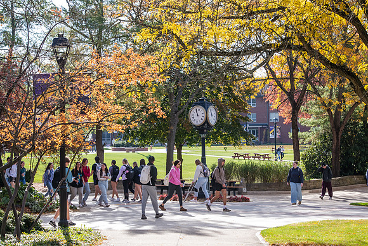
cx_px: 184
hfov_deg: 22.1
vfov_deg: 14.9
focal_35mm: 92
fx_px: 941
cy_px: 123
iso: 400
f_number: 8
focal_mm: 92
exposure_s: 1/320
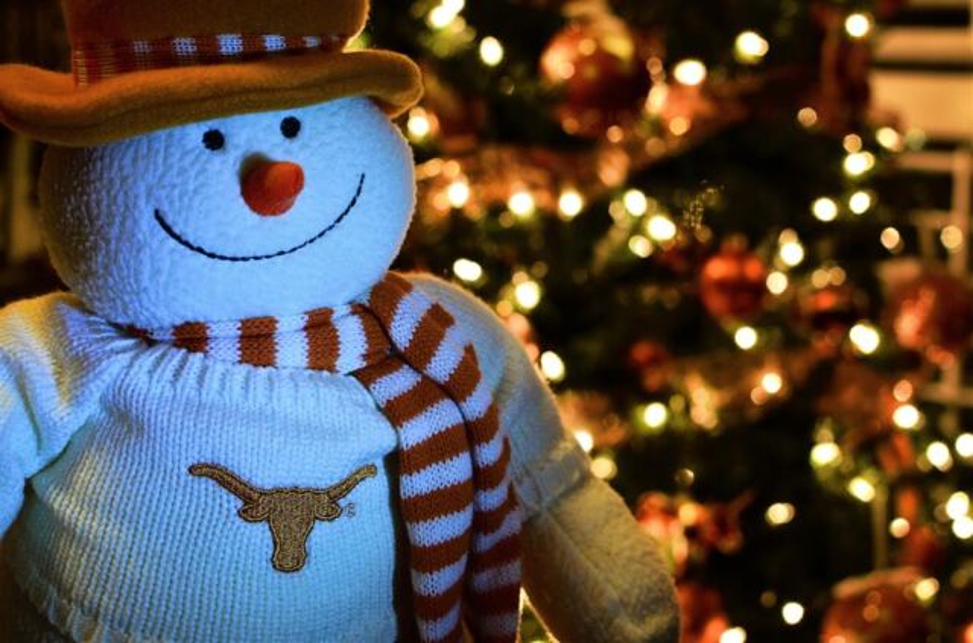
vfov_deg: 25.6
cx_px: 486
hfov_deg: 37.9
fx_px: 1415
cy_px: 322
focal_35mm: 52
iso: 800
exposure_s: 1/20
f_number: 3.5
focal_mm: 35
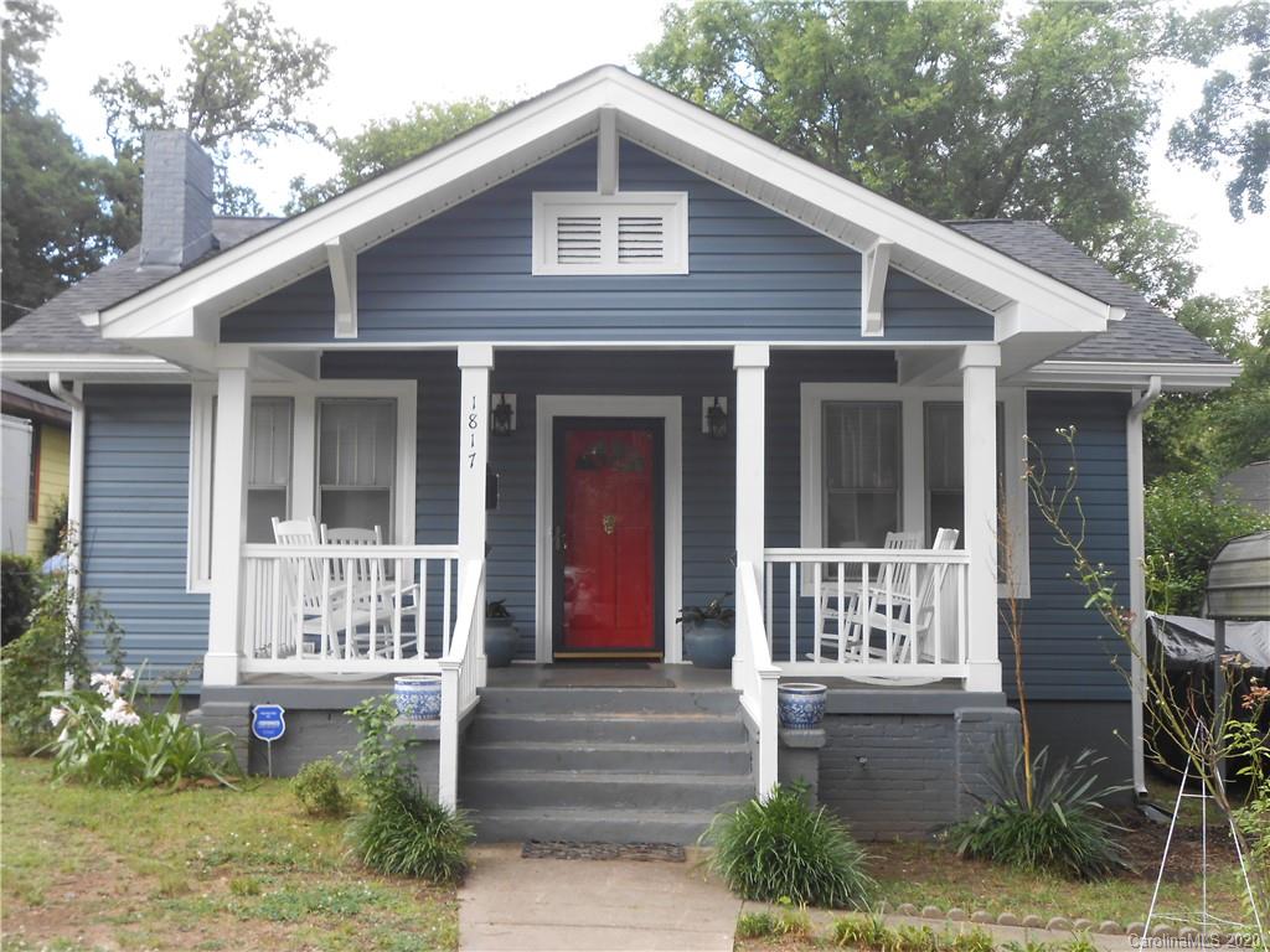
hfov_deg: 49.0
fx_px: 1394
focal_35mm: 38
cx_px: 635
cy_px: 476
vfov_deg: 37.7
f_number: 4.2
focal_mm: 6.8
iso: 80
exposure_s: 1/30
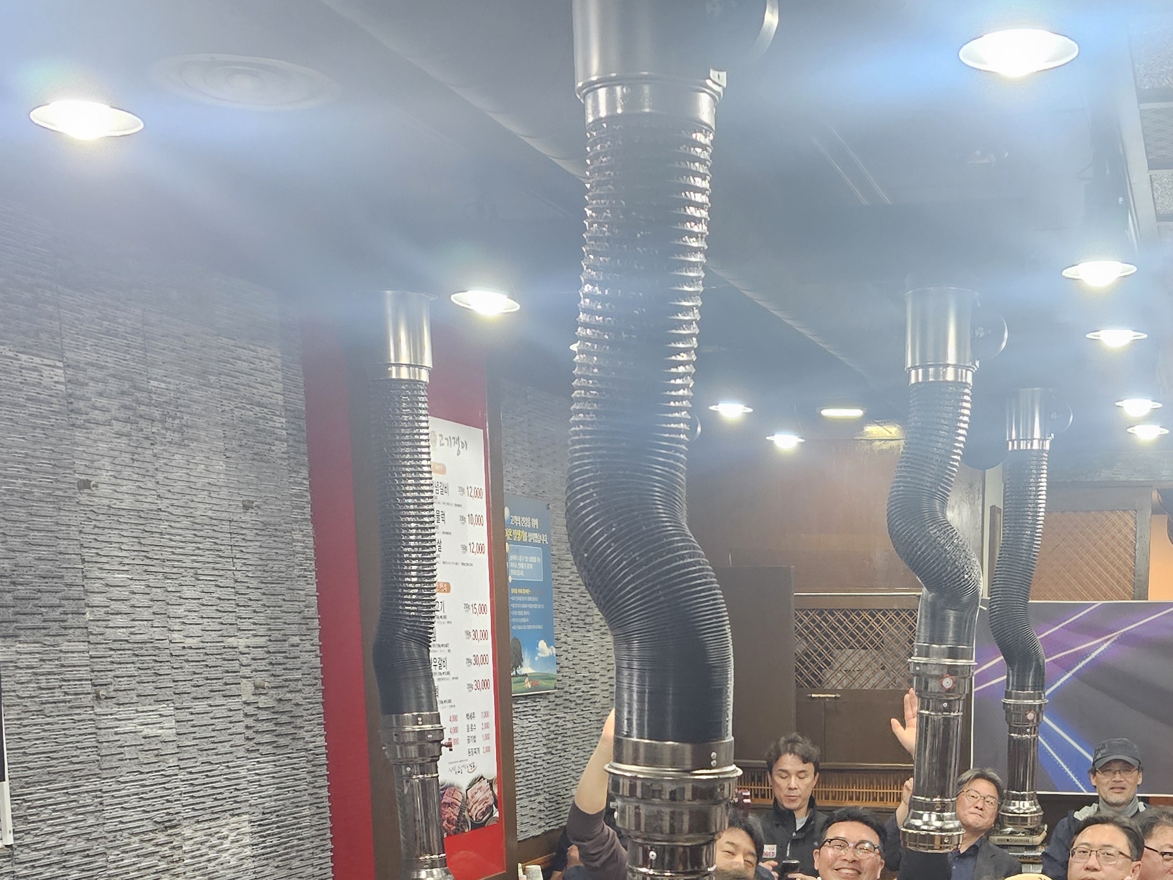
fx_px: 1728
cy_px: 898
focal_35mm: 51
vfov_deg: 26.9
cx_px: 829
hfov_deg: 36.9
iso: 800
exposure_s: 1/120
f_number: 1.7
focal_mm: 6.3
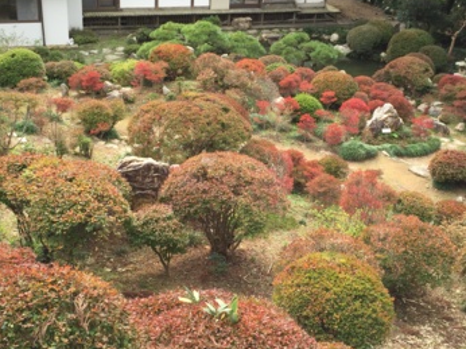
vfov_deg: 30.6
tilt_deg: -24.7
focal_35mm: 47
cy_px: 120
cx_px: 261
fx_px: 632
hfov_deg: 40.4
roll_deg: -4.4
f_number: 2.2
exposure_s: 1/293
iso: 32
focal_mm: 4.15
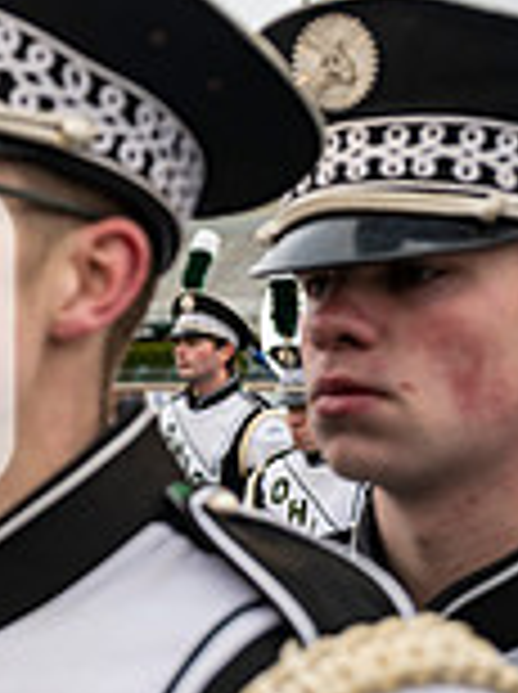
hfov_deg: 15.3
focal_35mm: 87
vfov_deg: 22.5
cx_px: -324
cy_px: 385
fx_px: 1741
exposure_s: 1/500
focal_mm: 24
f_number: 2.8
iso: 100
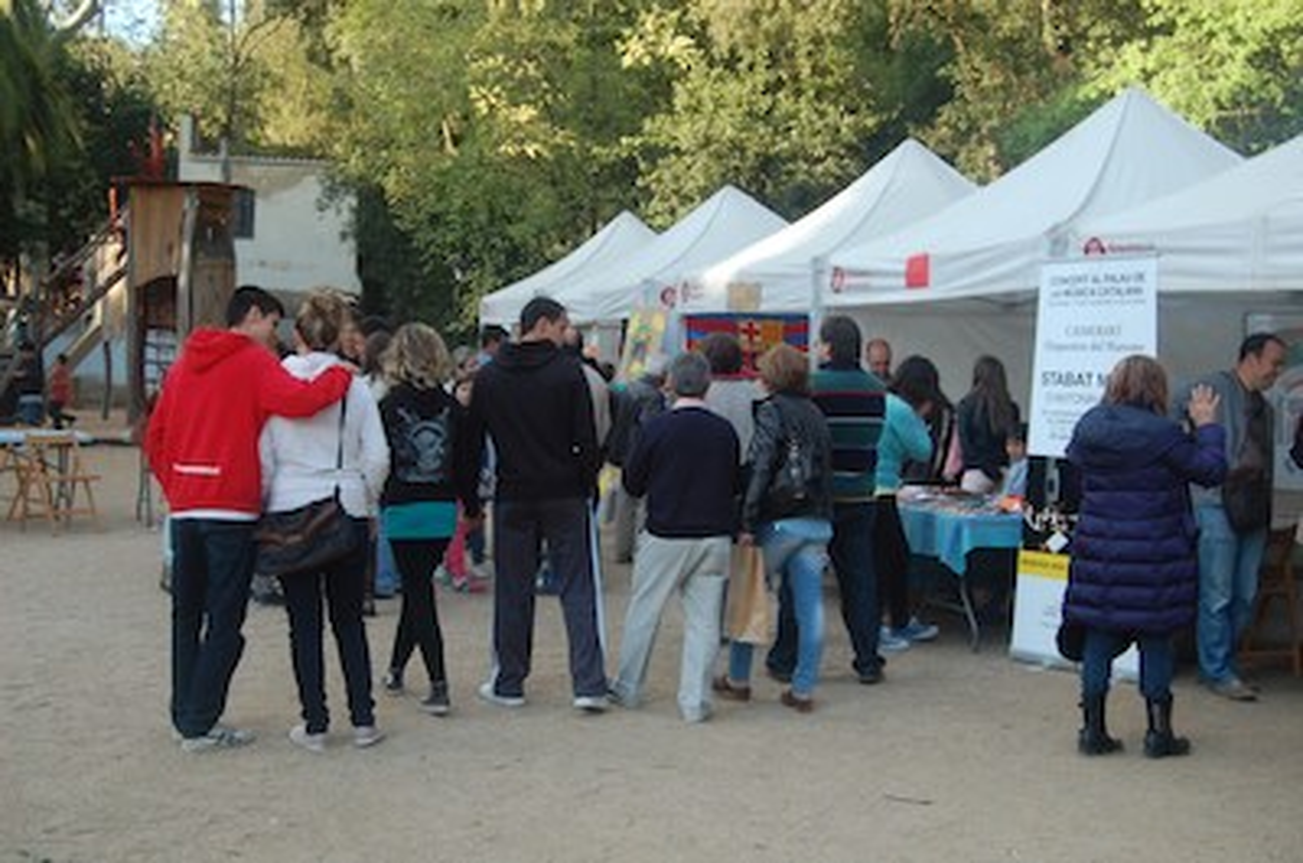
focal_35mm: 45
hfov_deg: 43.7
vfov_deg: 29.7
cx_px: 652
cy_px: 432
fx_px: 1625
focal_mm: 30
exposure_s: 1/125
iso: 320
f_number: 5.6
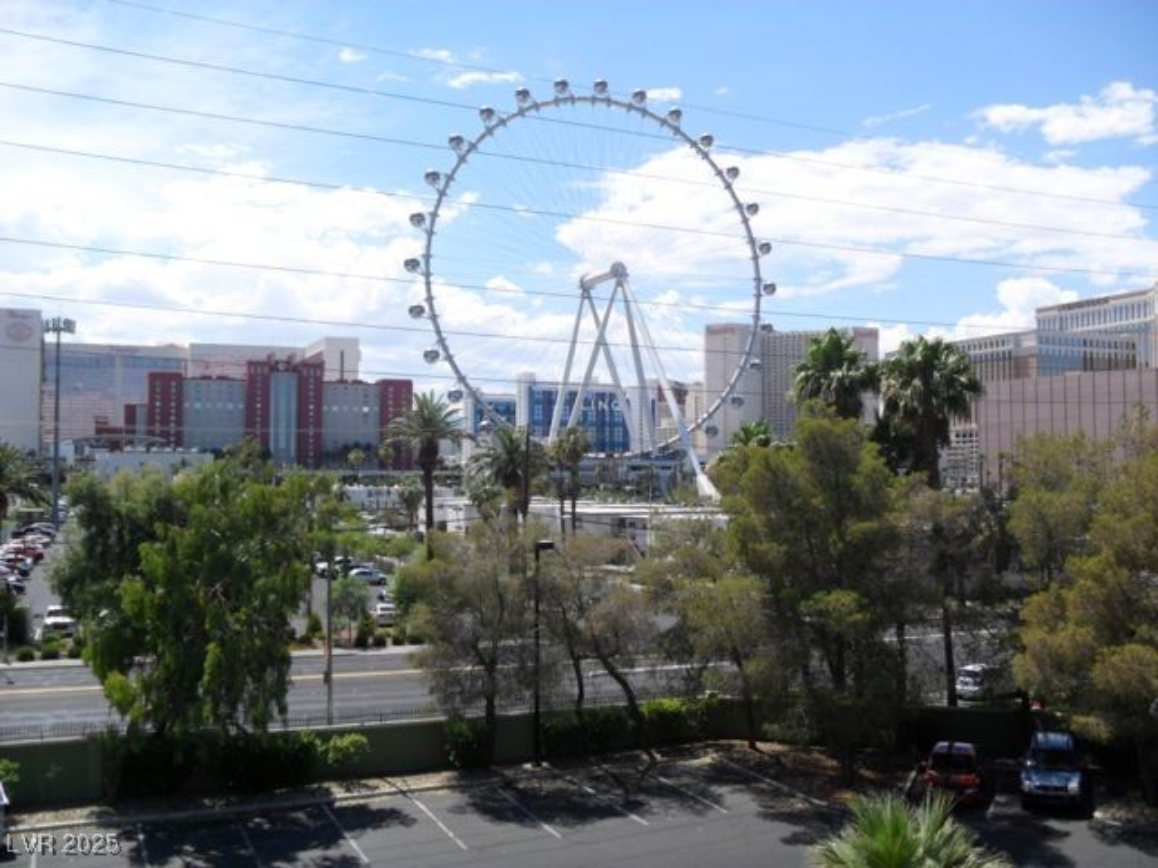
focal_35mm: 35
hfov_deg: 52.6
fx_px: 1171
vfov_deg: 40.7
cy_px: 434
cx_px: 579
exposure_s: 1/250
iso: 80
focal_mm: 6.3
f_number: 7.6
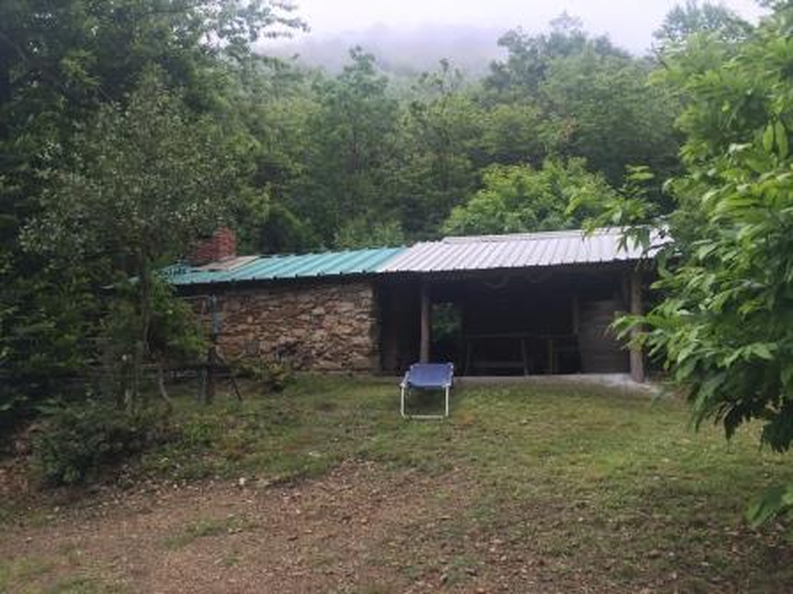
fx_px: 664
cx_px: 396
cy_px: 297
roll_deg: -0.2
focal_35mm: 29
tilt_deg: +7.1
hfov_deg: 61.7
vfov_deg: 48.2
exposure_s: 1/100
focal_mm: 4.15
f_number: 2.2
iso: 32
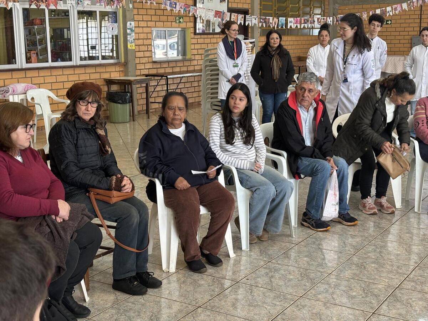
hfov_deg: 36.8
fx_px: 643
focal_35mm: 52
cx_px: 214
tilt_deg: -11.3
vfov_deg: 28.0
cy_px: 160
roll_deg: +0.6
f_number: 1.6
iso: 80
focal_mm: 5.96
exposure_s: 1/60
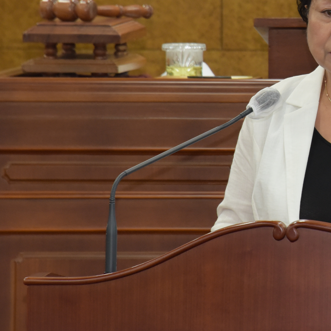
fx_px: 7951
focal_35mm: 735
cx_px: 385
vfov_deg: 2.4
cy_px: 56
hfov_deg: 2.4
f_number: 8
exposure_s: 1/200
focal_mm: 300
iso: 2500
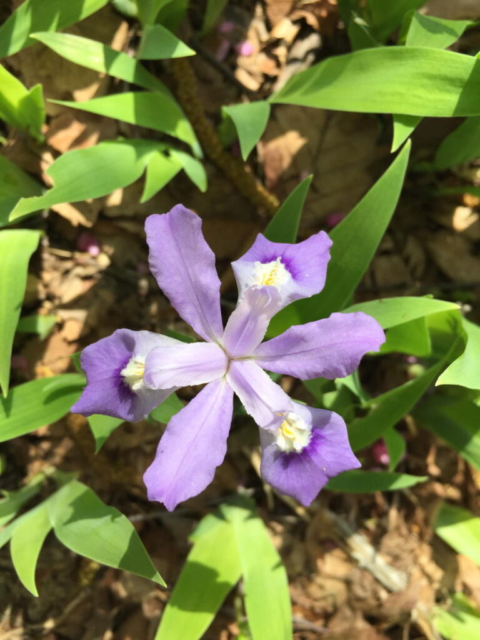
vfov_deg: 61.7
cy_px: 320
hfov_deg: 48.2
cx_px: 240
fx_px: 536
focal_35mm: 29
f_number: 2.2
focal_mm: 4.15
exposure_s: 1/719
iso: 32
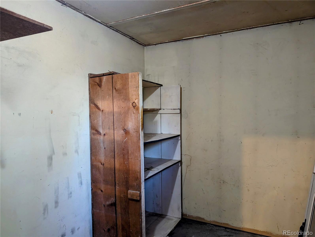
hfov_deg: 71.5
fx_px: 219
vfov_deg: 56.9
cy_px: 118
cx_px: 158
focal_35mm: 24
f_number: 1.68
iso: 1011
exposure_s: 1/60
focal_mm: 6.9
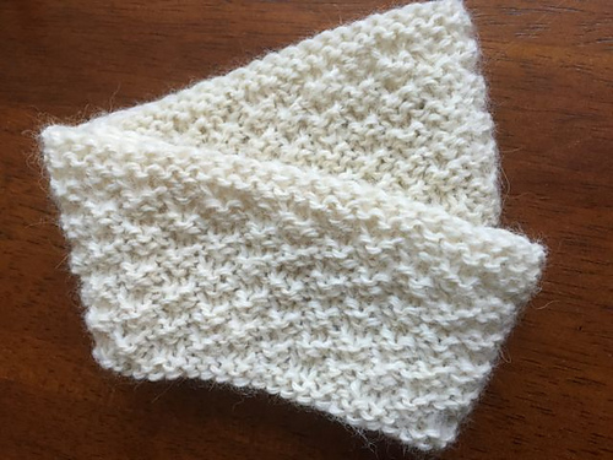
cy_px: 230
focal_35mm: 29
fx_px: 514
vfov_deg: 48.2
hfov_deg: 61.7
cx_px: 306
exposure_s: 1/30
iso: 80
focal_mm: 4.15
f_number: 2.2
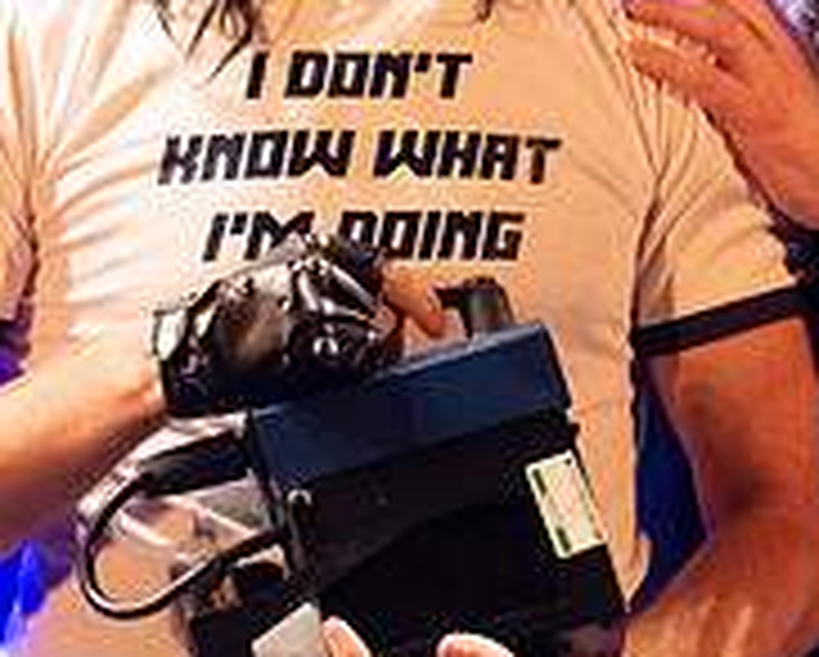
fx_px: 9245
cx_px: 933
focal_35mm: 381
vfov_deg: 4.1
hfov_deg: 5.1
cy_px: 42
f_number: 3.6
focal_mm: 77.3
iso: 2500
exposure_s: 1/250
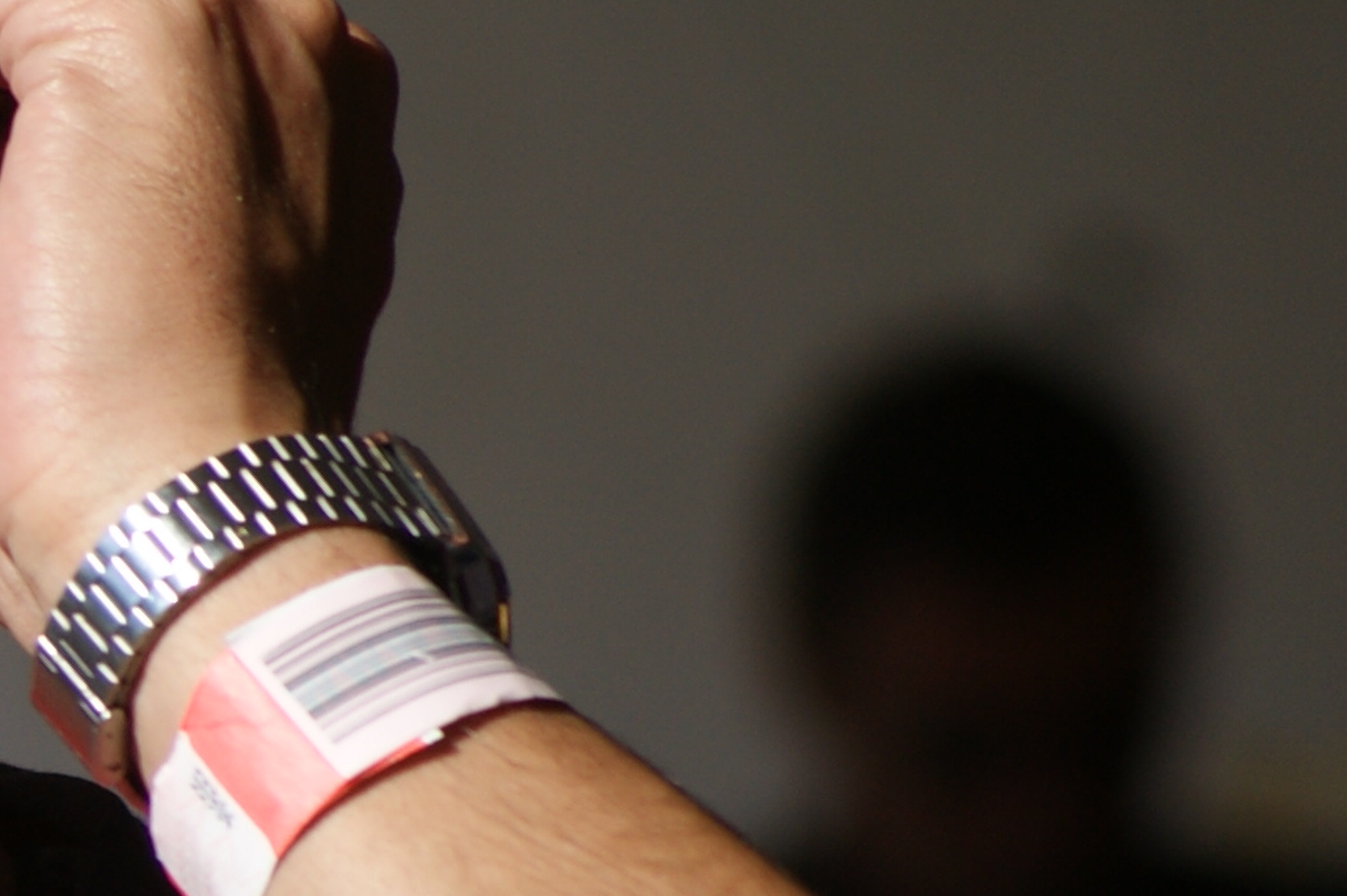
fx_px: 37578
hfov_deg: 2.1
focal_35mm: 1005
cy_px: 571
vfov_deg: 1.4
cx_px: -887
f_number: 6.3
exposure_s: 1/500
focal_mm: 150
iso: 100
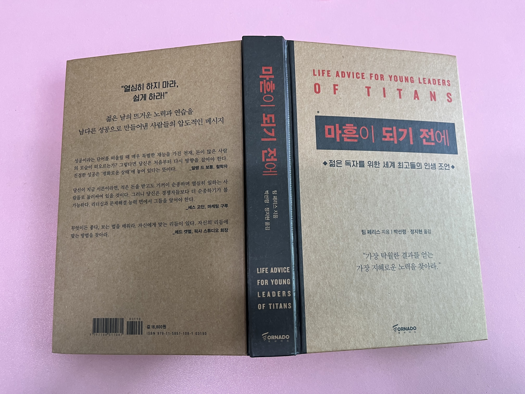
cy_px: 197
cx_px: 262
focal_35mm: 26
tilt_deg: -80.8
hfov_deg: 67.3
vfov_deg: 53.1
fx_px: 394
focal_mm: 5.1
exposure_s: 1/60
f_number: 1.6
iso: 100
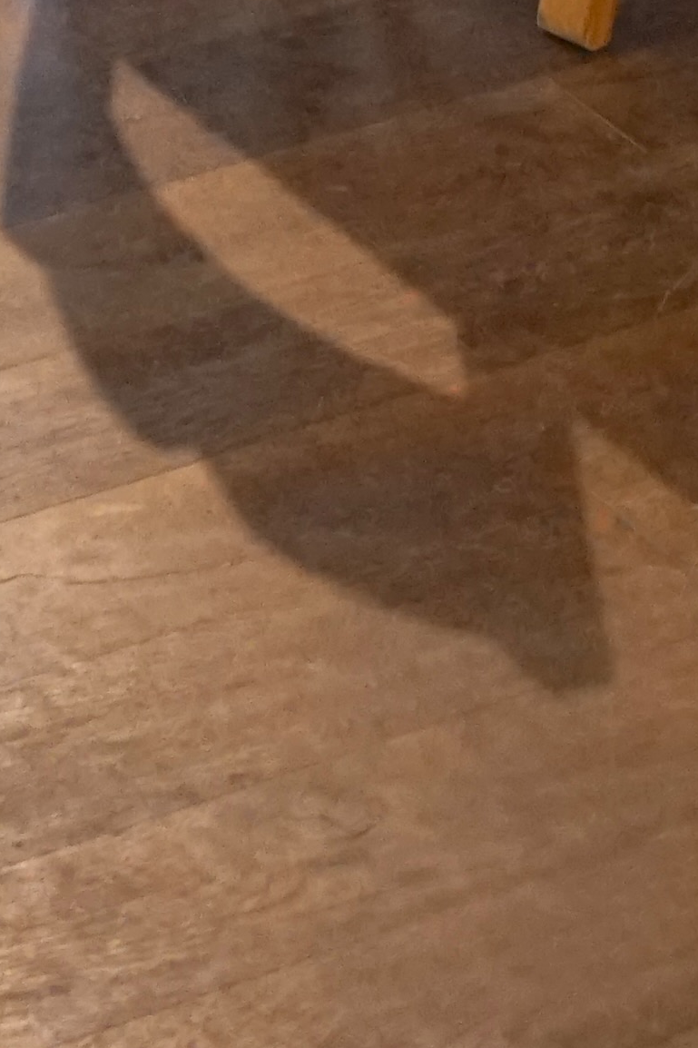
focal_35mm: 234
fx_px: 6807
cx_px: 970
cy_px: -1637
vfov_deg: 8.0
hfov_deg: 5.8
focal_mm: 45
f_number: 3.5
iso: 1600
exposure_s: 1/160
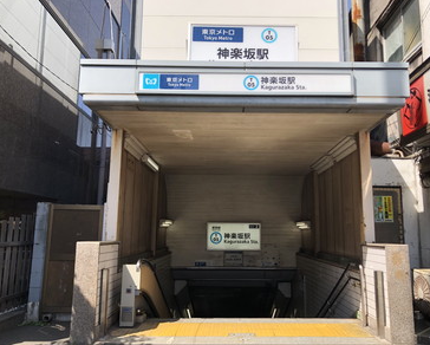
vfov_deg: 48.6
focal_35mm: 30
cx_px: 233
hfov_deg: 58.6
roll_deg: +0.5
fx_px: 382
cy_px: 172
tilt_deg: +9.5
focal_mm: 3.99
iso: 20
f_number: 1.8
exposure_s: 1/934
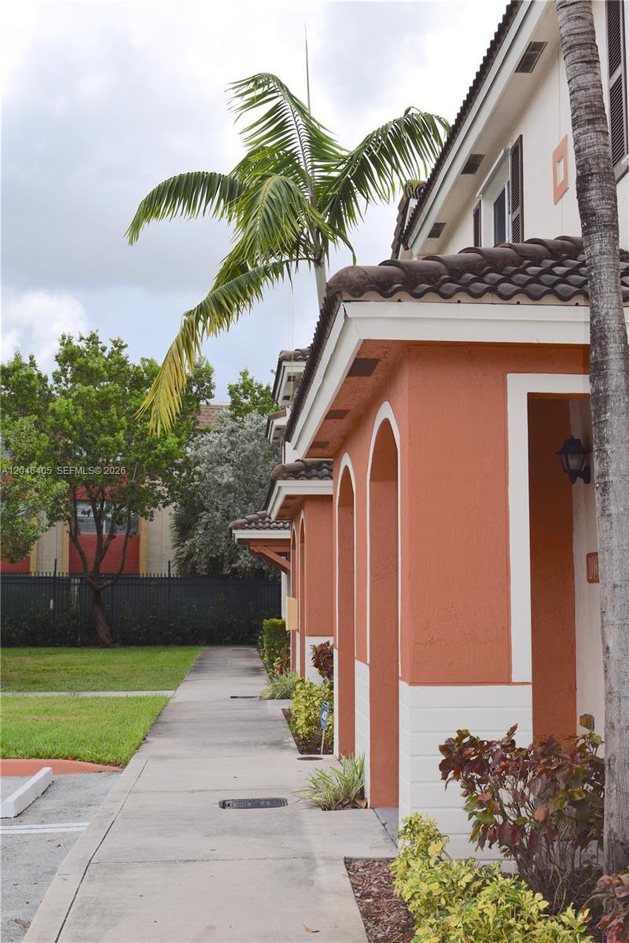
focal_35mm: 48
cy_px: 472
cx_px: 314
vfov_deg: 41.1
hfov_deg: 28.1
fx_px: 1258
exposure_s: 1/200
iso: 100
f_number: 10
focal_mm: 32
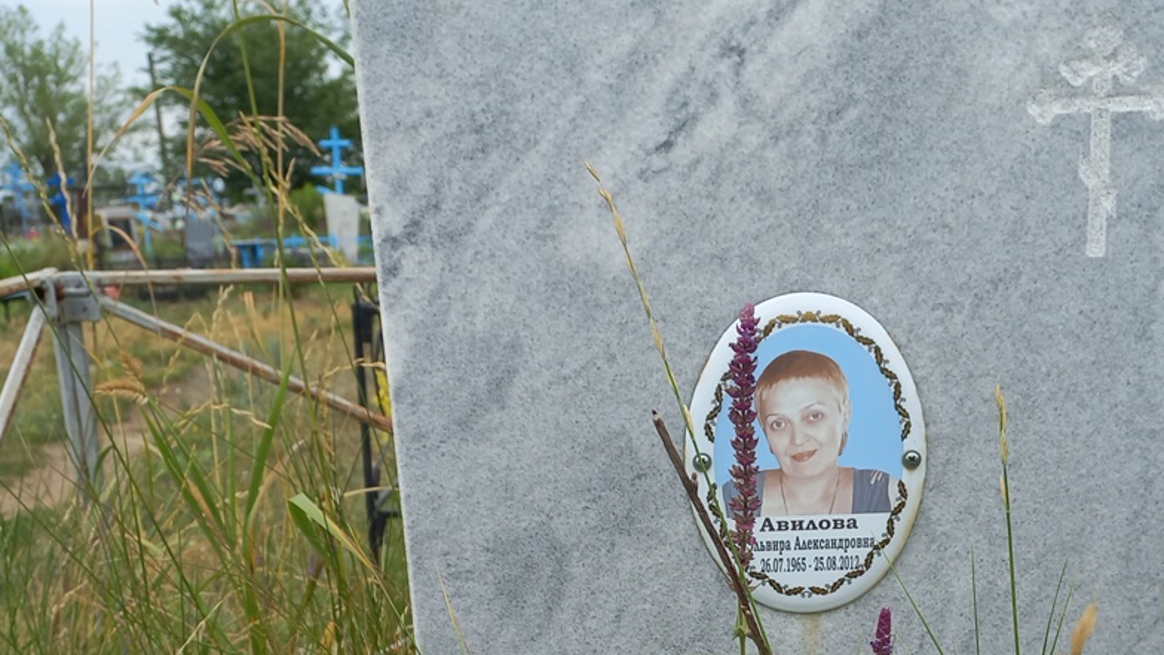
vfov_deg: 23.0
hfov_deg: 40.9
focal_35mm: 50
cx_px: 748
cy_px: 656
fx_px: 1543
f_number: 1.8
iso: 25
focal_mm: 4.6
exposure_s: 1/255
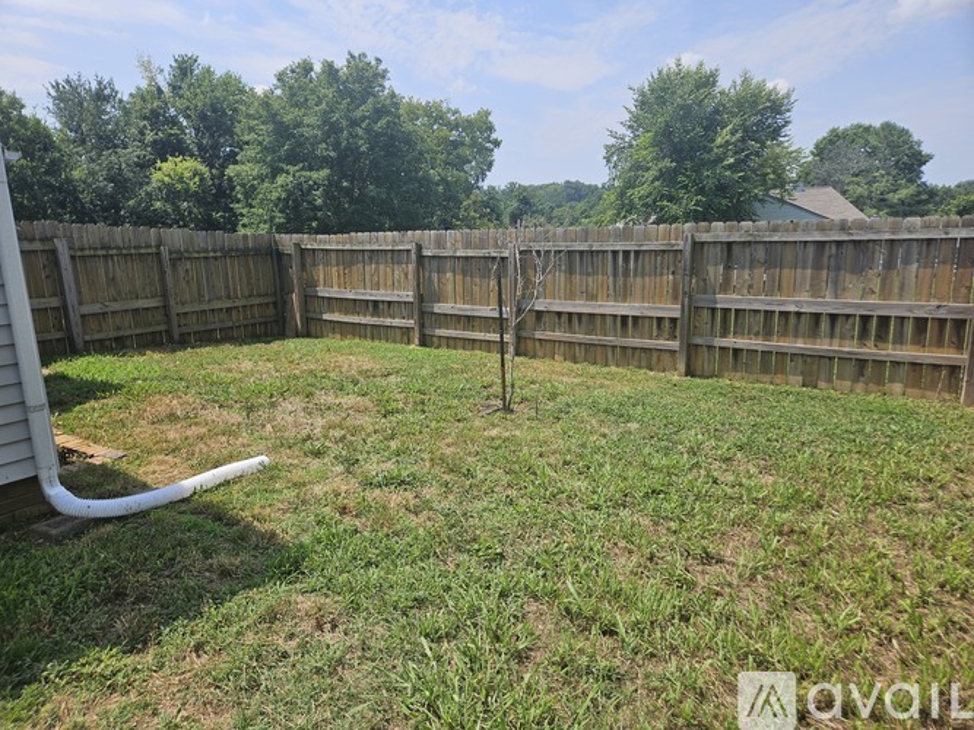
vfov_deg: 58.9
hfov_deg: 73.9
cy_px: 365
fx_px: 647
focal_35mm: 23
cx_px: 487
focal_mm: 5.4
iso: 25
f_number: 1.8
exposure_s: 1/2010
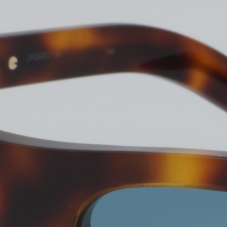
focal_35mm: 304
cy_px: 254
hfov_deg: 5.7
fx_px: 2255
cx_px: 228
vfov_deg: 5.7
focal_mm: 50
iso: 100
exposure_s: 1/4
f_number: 32
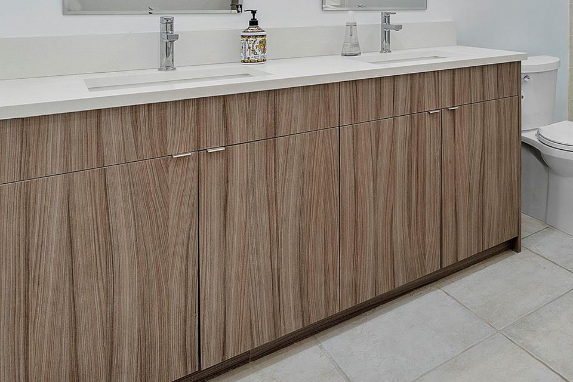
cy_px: 3
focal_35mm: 32
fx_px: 509
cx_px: 568
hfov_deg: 48.7
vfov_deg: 37.0
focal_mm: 10
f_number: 11
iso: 160
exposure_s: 1/15
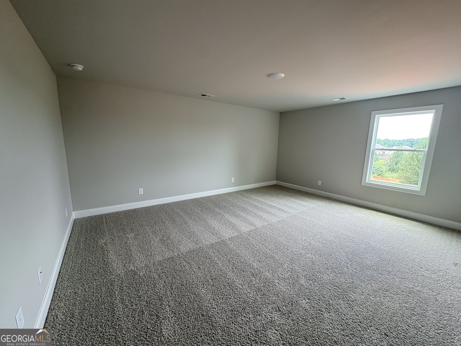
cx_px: 230
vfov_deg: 85.7
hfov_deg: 102.1
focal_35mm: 14
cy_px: 173
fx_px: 186
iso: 160
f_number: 2.2
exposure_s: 1/99
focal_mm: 2.22
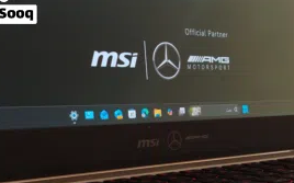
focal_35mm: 76
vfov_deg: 17.0
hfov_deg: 27.1
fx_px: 608
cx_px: 172
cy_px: 145
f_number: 1.75
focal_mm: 5.25
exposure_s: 1/33.3
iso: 556
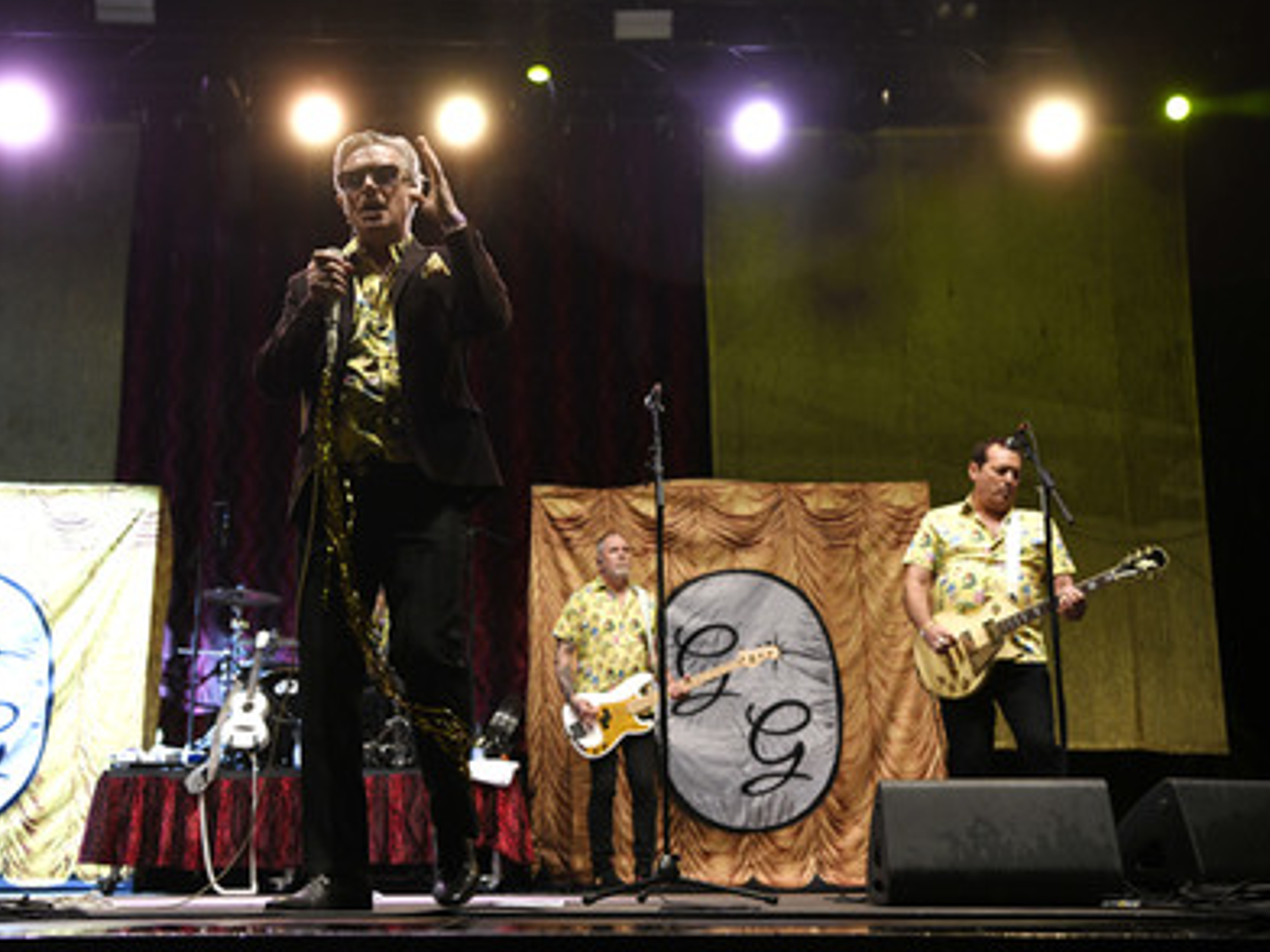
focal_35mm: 42
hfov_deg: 44.7
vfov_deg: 34.3
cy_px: 479
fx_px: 1541
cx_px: 575
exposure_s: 1/200
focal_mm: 38
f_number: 3.5
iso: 1600
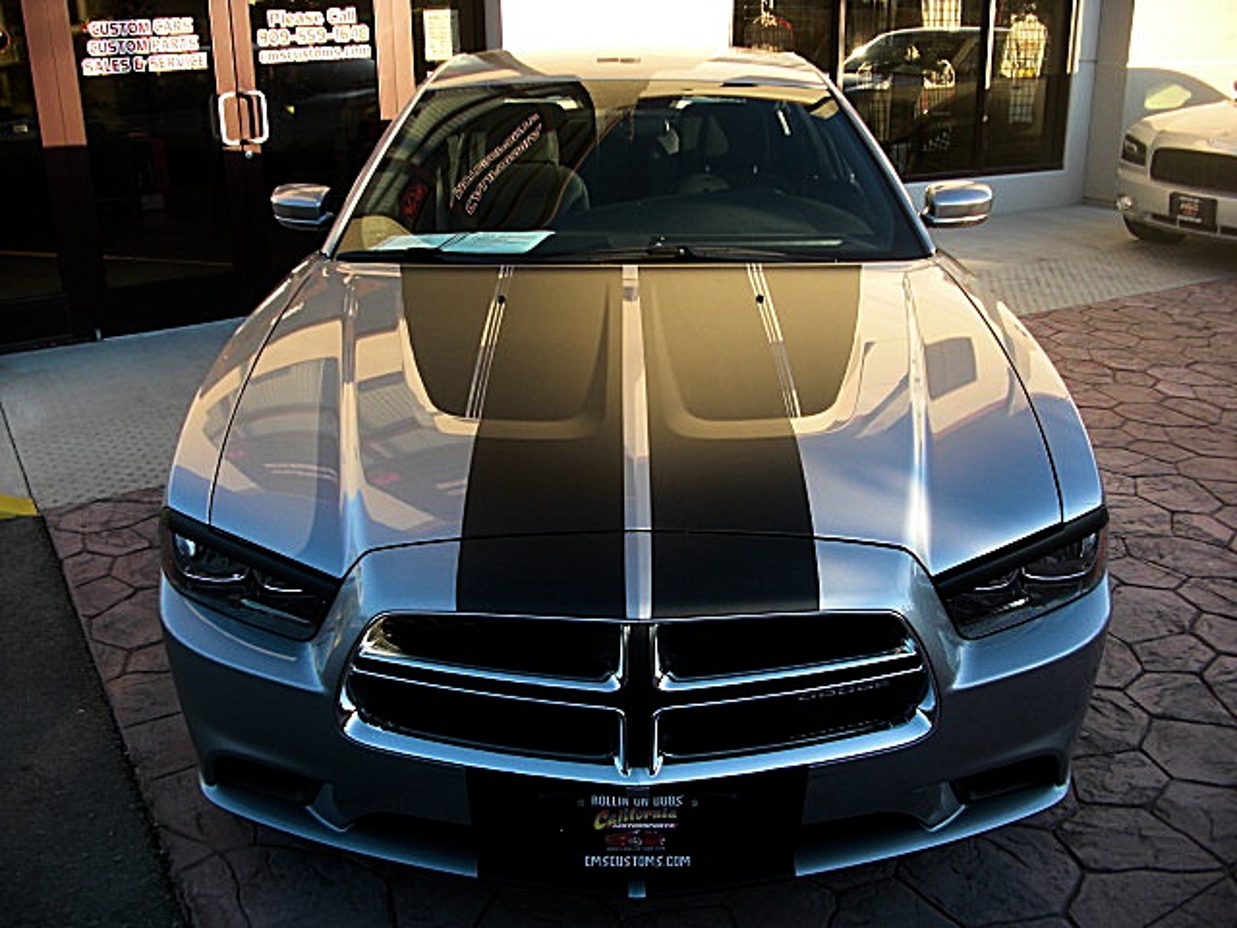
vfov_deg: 39.7
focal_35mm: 36
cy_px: 464
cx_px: 618
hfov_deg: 51.4
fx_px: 1286
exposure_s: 1/160
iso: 50
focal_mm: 6.3
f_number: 2.8
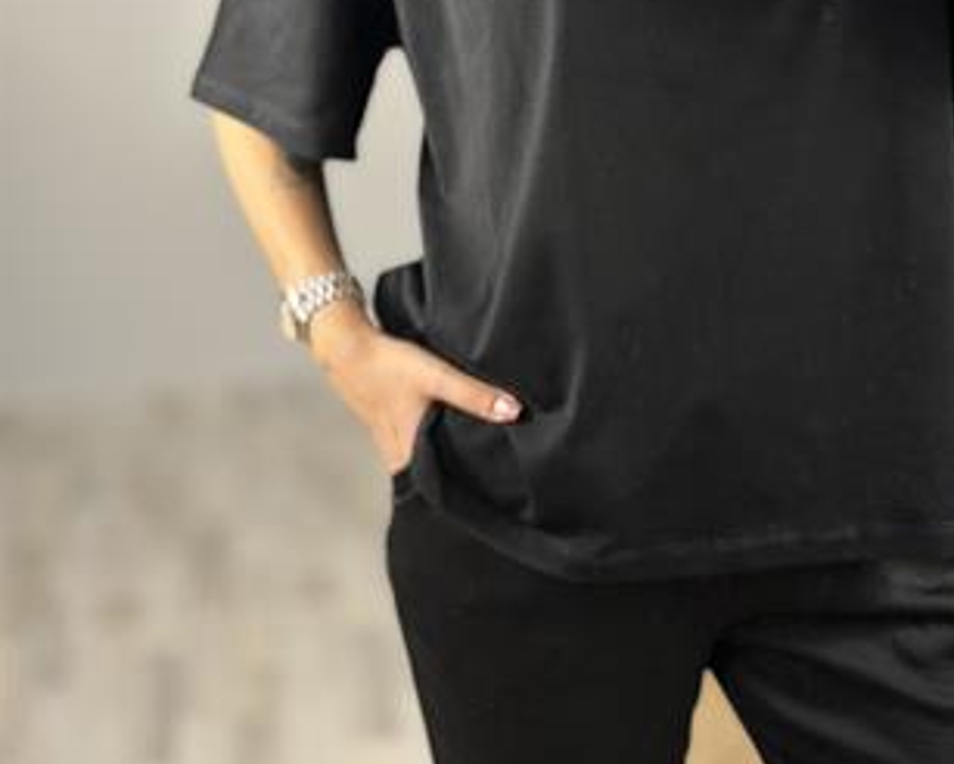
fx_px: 1780
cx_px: 479
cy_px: 172
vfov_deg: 23.9
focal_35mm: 63
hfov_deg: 30.0
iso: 320
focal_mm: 6.86
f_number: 1.78
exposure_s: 1/50
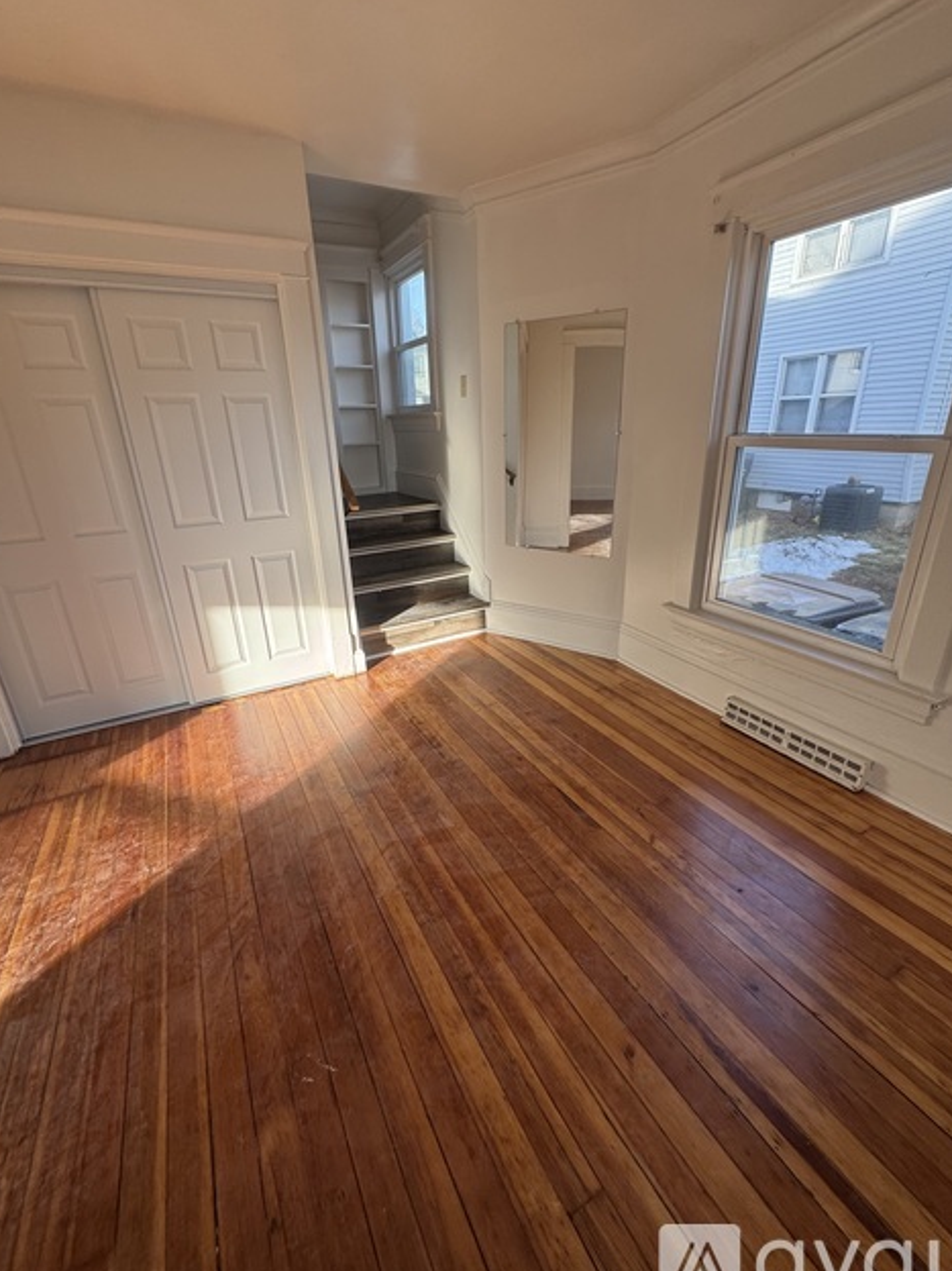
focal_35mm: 15
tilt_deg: -20.3
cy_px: 625
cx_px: 479
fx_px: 550
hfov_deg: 81.7
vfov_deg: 98.2
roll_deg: +2.4
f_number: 2.2
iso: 40
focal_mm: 2.22
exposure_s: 1/126
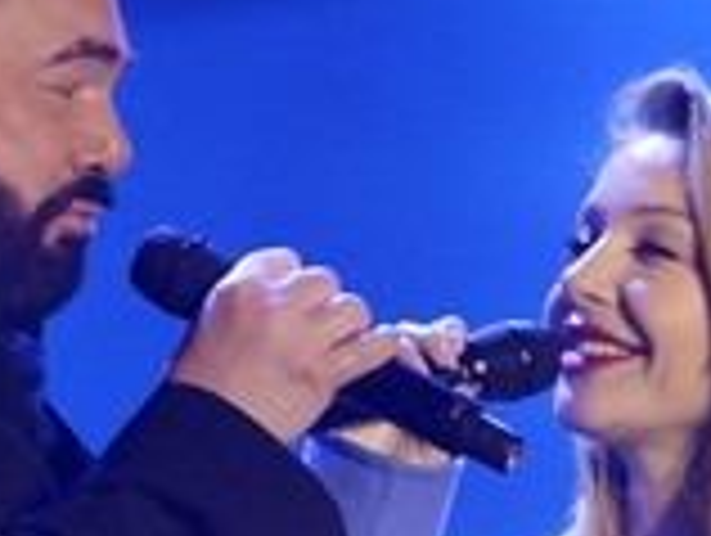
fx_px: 28120
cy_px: 455
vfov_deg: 1.1
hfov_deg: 1.4
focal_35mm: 1367
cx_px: 295
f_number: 5.6
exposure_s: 1/1000
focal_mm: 500
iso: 12800
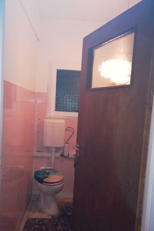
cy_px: 117
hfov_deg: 44.9
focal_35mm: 29
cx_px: 67
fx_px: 186
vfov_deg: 63.7
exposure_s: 1/33.3
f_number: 2.2
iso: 400
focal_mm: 3.81
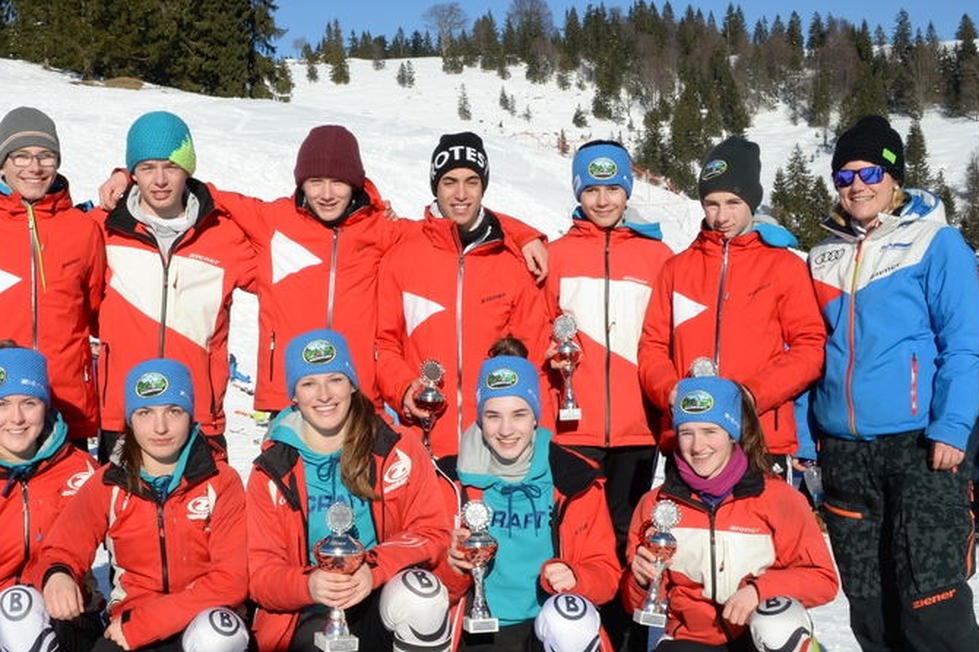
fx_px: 1495
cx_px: 361
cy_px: 403
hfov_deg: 36.0
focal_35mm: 55
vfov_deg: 24.5
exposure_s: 1/160
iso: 400
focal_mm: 36
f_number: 25
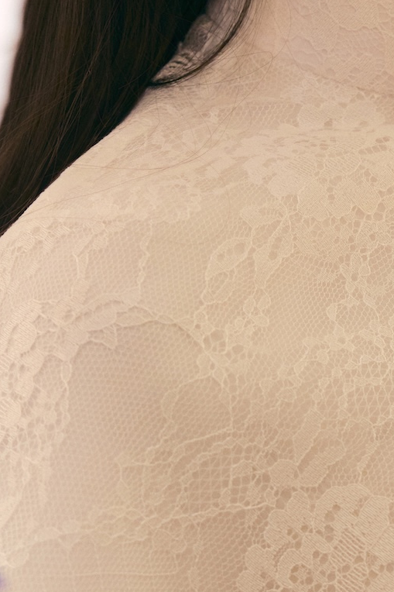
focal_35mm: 301
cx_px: 545
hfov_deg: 4.5
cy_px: 275
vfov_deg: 6.8
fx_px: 4943
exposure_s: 1/400
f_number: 3.5
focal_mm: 85
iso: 1600
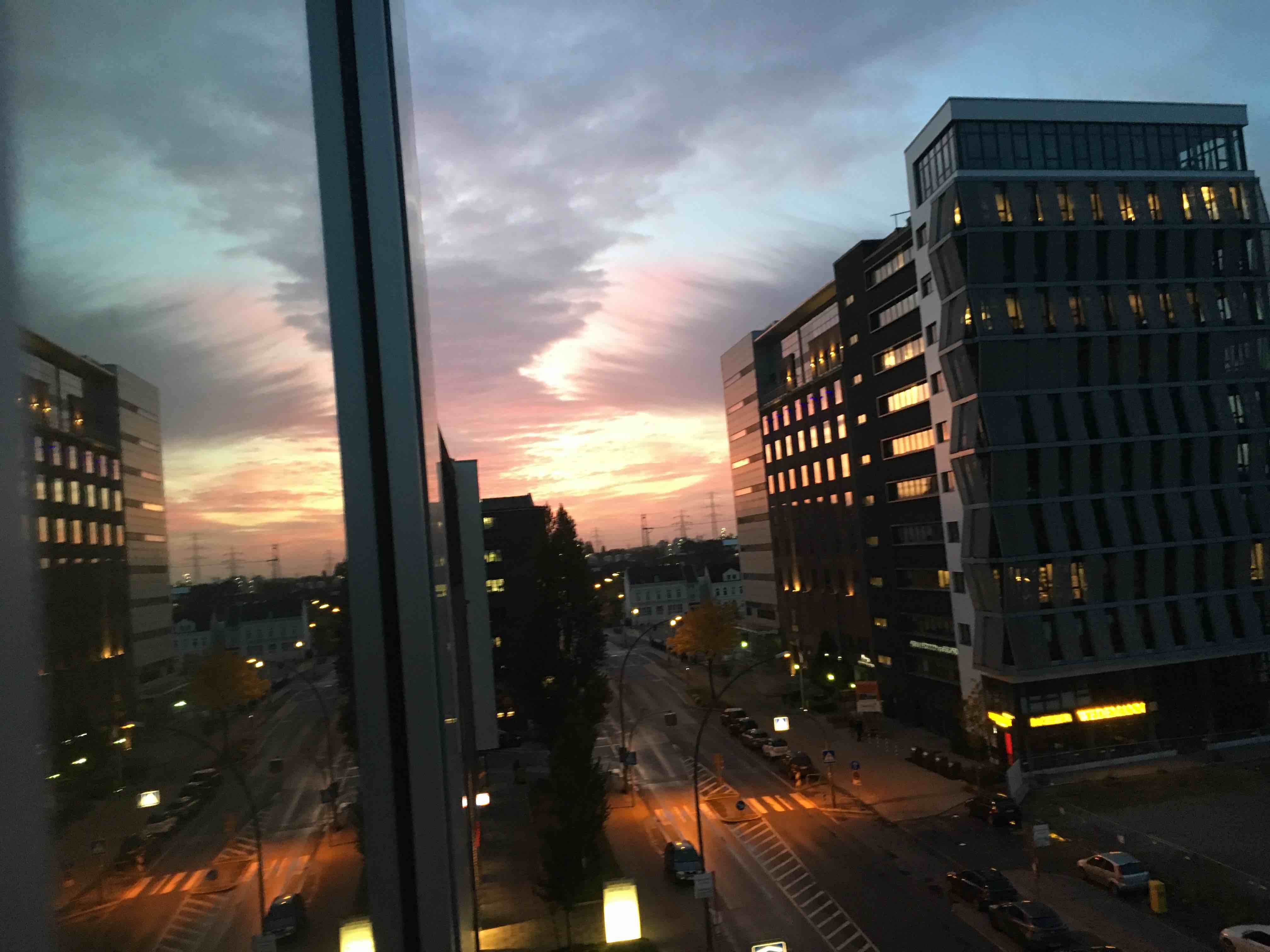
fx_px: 1064
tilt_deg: +3.5
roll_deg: +6.2
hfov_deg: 61.7
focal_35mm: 29
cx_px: 635
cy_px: 476
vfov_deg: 48.2
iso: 200
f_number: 2.2
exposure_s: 1/20
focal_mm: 4.15
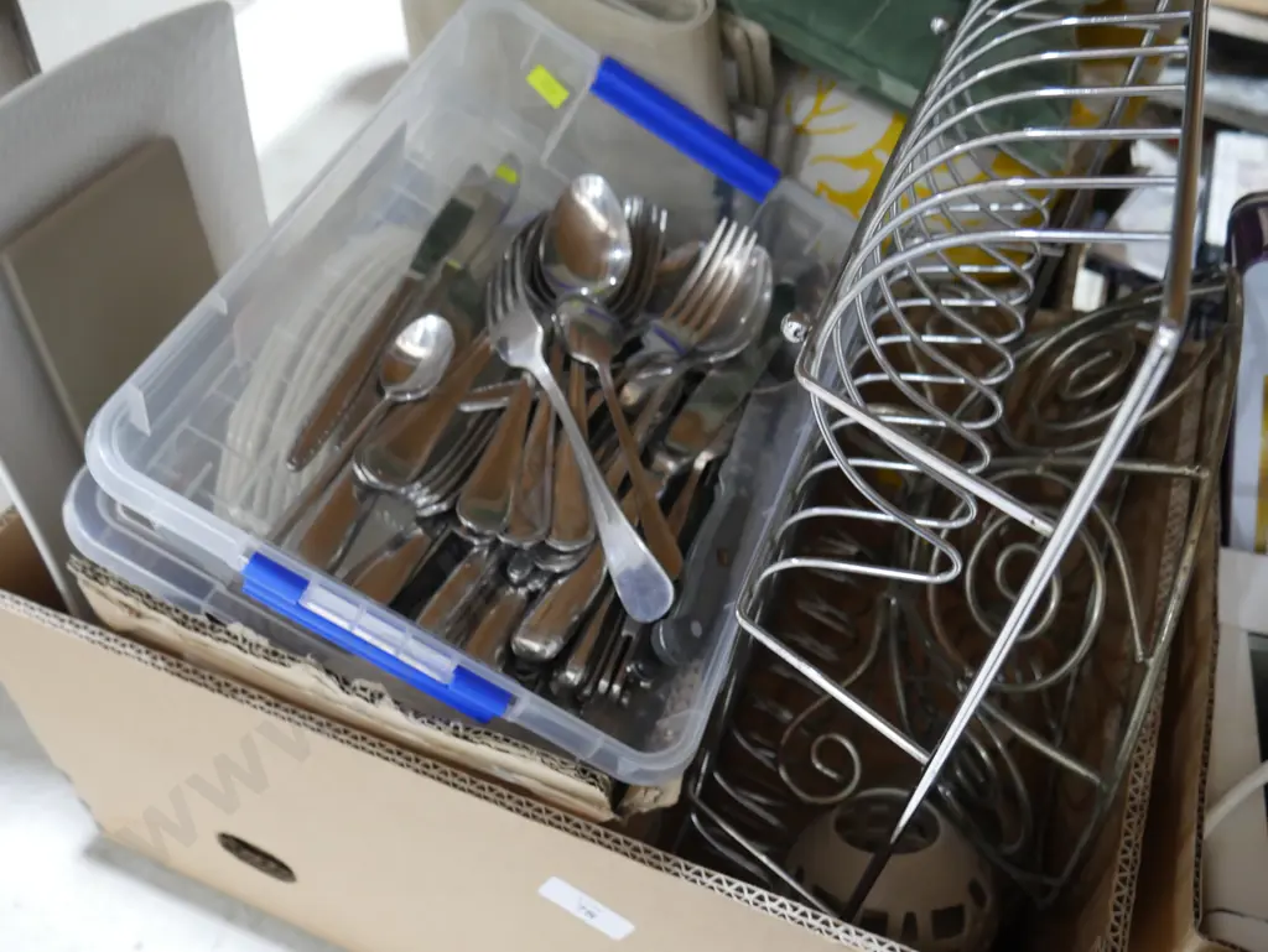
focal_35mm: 32
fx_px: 1173
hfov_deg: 56.8
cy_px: 476
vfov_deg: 44.2
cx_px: 634
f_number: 3.6
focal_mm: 16
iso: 1250
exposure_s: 1/60
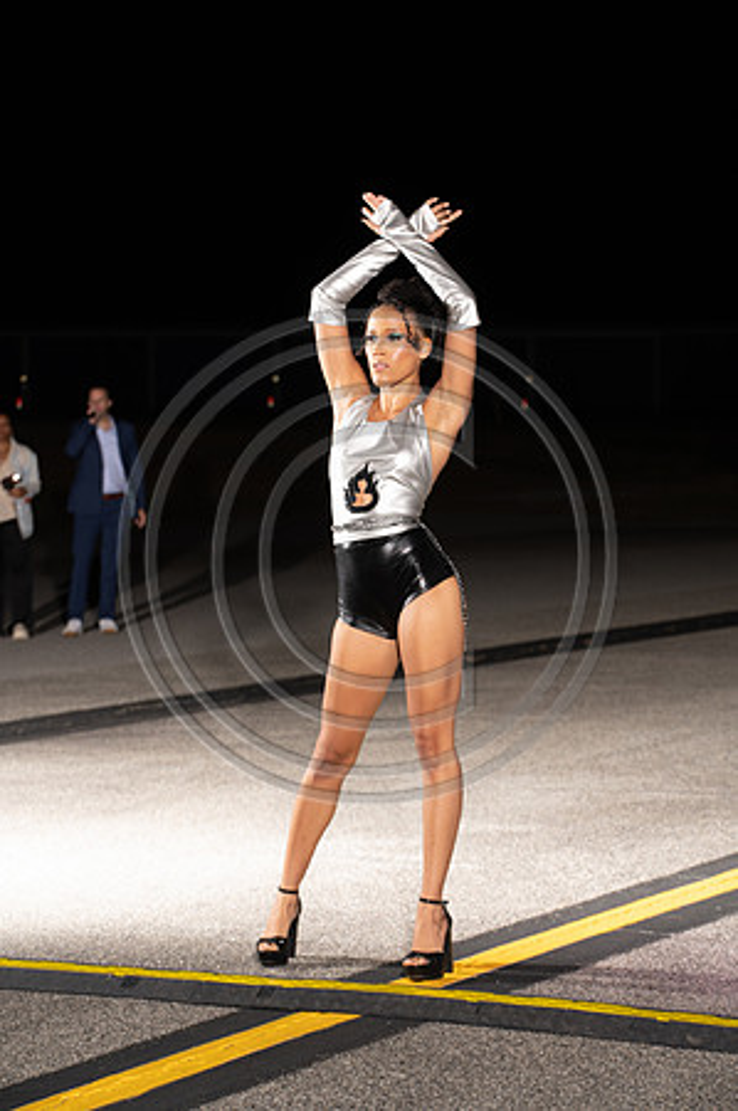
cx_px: 369
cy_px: 556
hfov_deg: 13.4
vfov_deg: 20.0
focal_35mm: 102
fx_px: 3144
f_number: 6.3
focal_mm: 102
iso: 1000
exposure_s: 1/200
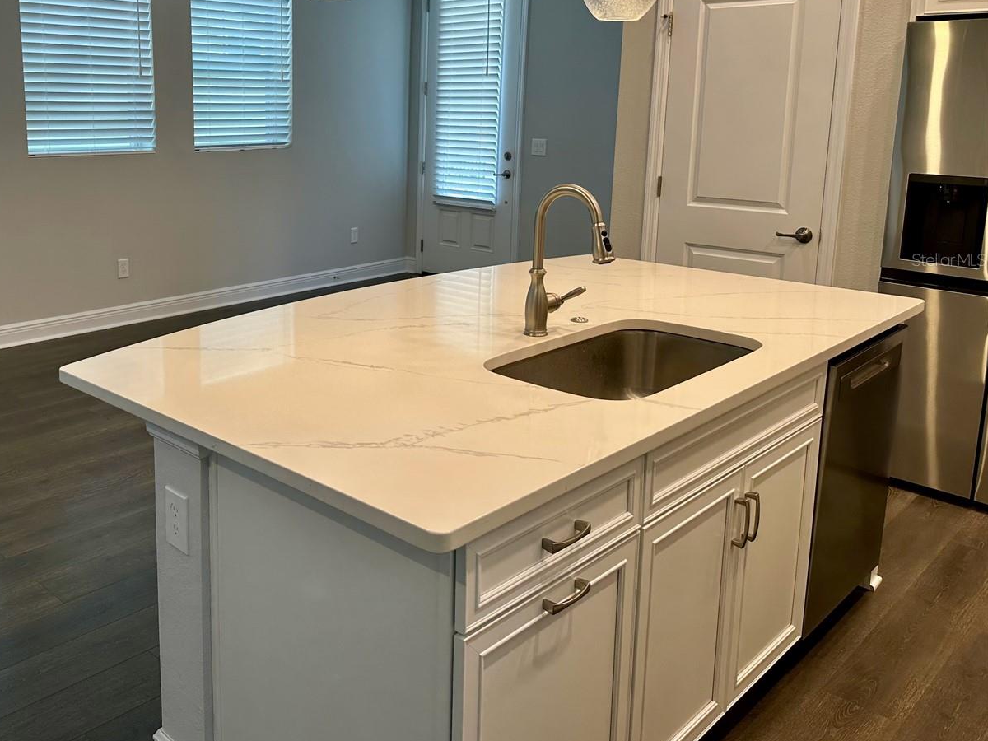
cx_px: 331
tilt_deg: -10.0
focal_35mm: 32
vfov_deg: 43.7
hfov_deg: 55.6
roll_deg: -0.3
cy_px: 259
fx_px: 913
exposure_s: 1/120
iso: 100
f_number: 1.78
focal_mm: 6.86
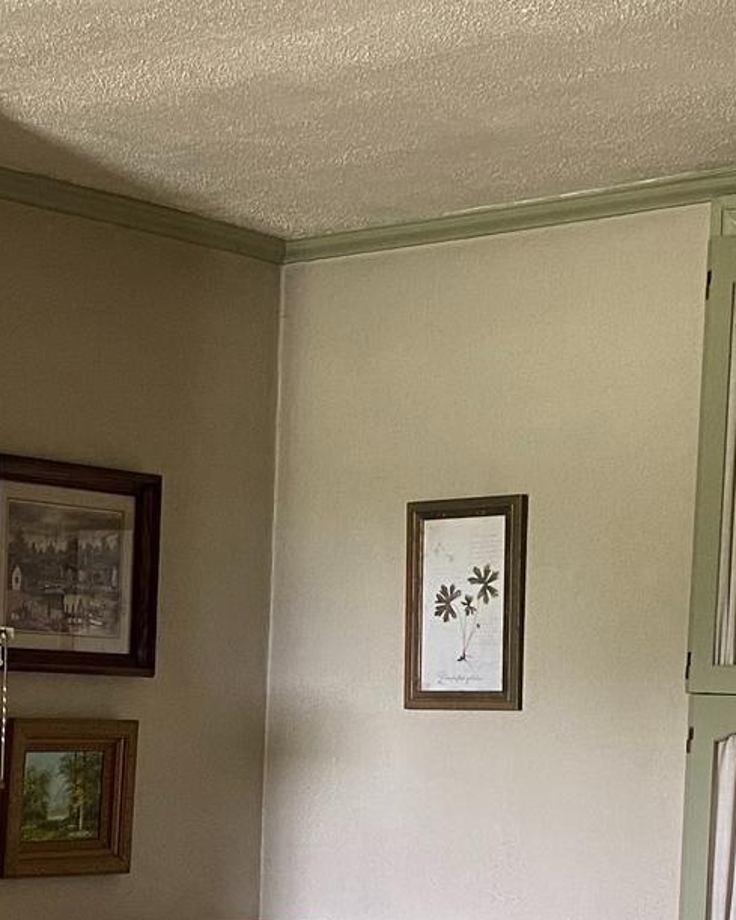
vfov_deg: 21.7
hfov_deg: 17.8
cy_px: 902
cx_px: 81
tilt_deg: -4.8
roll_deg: -0.7
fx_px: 2314
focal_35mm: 85
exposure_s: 1/60
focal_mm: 4.25
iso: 200
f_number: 1.8
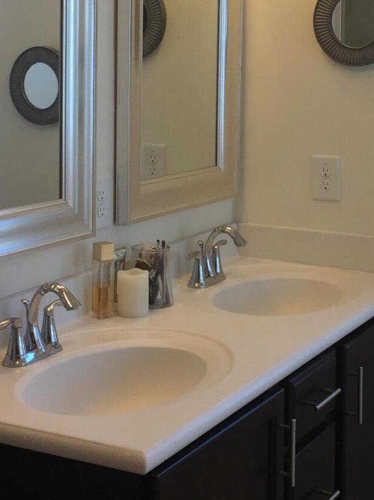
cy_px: 141
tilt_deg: -2.9
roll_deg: -1.0
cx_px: 229
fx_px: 995
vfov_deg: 27.9
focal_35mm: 69
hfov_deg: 21.3
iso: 40
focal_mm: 4.15
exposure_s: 1/120
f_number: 2.2
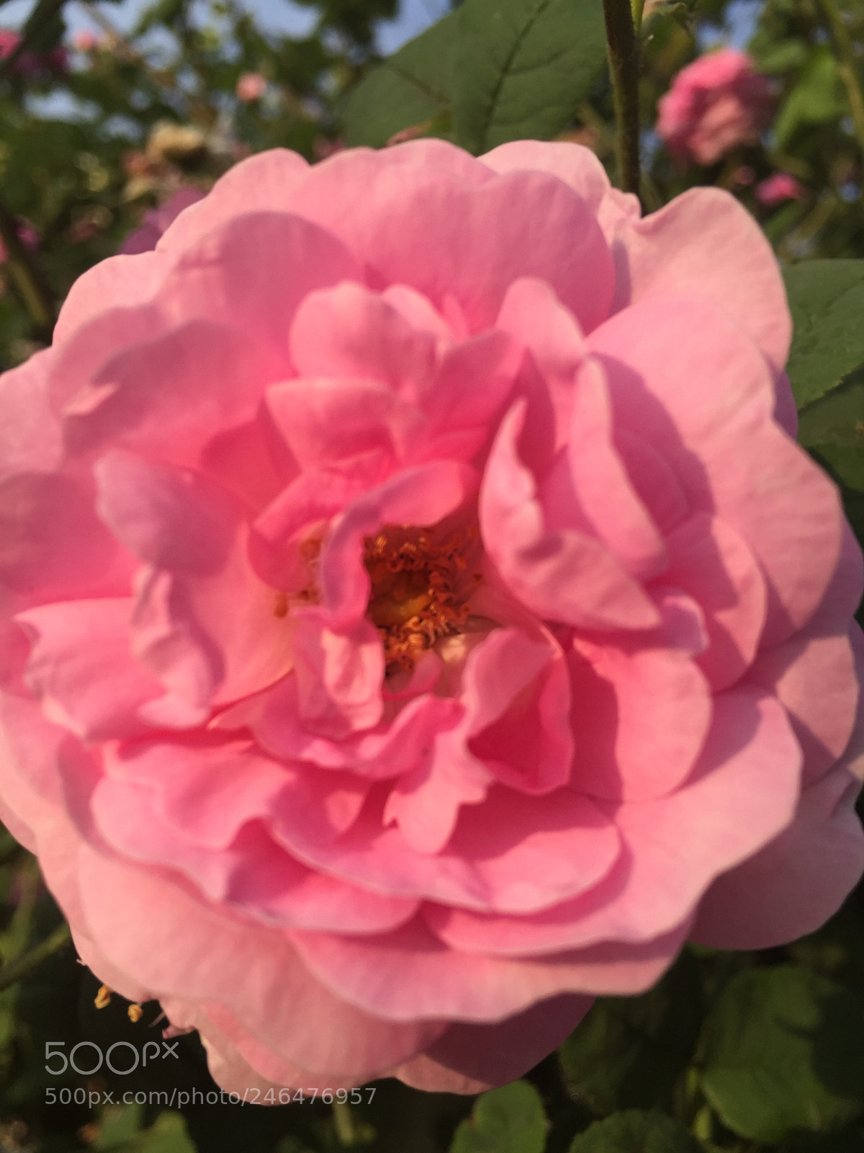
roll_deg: -8.8
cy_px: 576
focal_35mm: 29
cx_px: 432
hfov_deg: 48.2
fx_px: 965
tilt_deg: +7.3
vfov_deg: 61.7
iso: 32
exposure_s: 1/1041
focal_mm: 4.15
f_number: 2.2
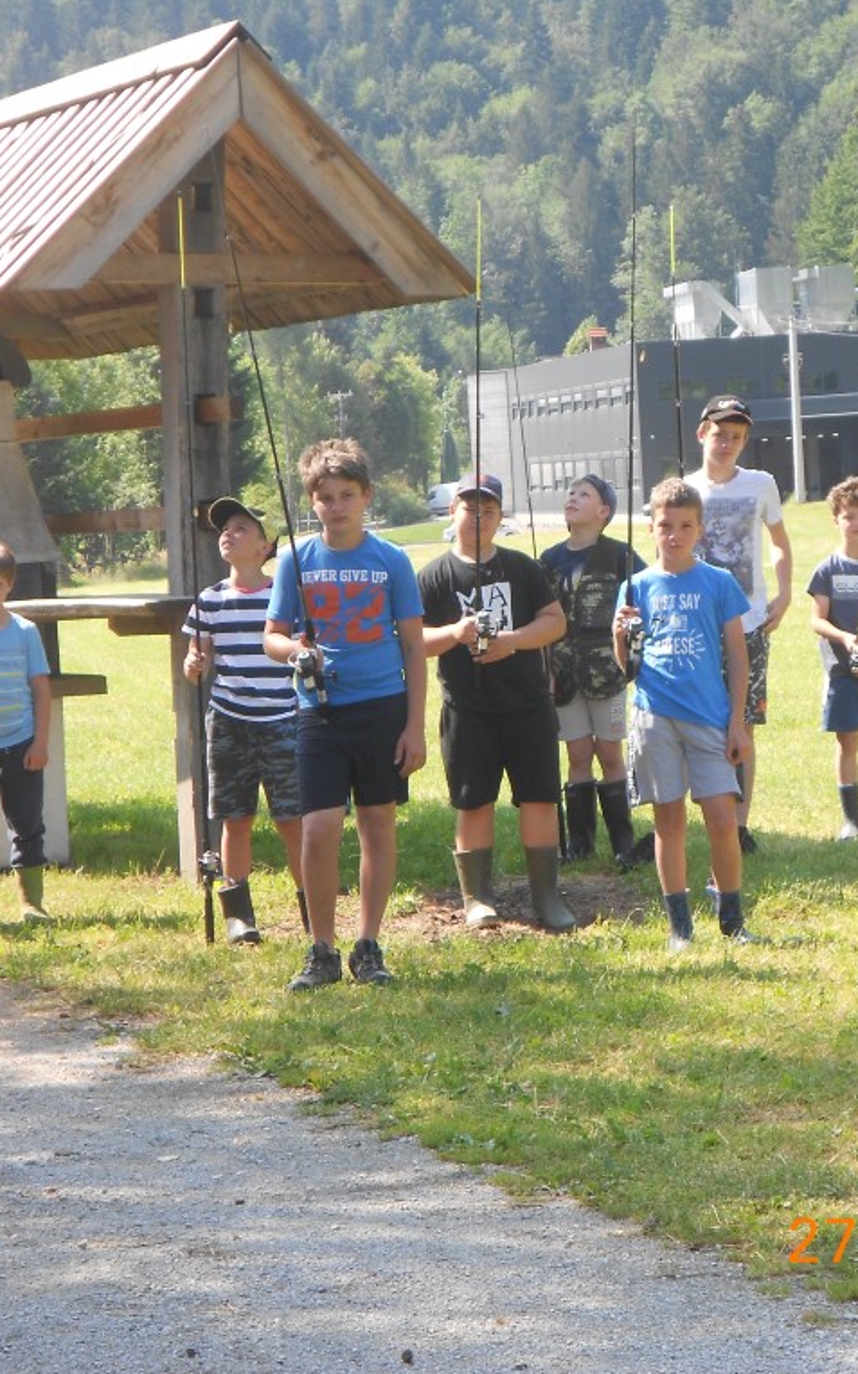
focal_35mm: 108
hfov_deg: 12.1
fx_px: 4044
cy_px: 687
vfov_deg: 19.3
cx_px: 523
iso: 80
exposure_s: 1/100
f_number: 5.8
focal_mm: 13.5
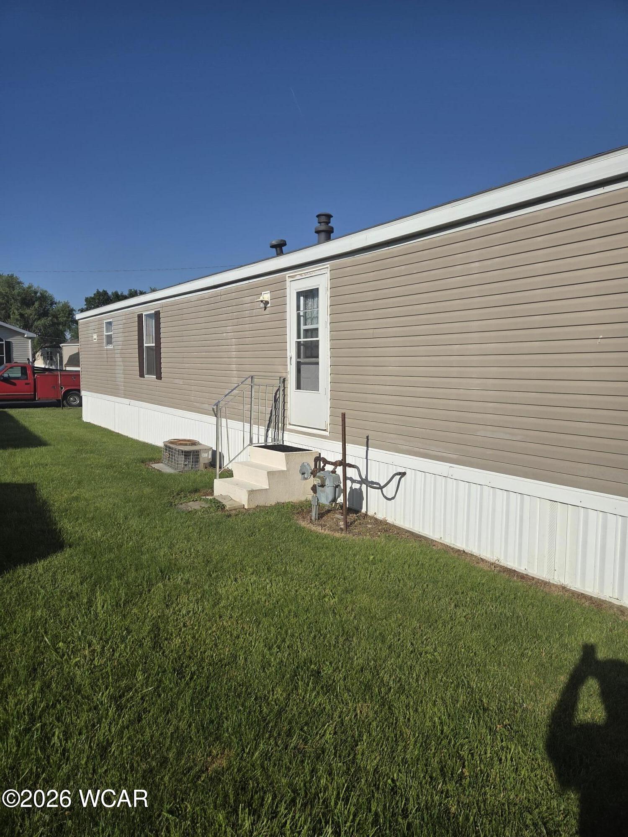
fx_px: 556
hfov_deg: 58.9
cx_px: 314
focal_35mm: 23
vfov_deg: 73.9
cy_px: 418
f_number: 1.8
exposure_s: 1/7891
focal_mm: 5.4
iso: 64
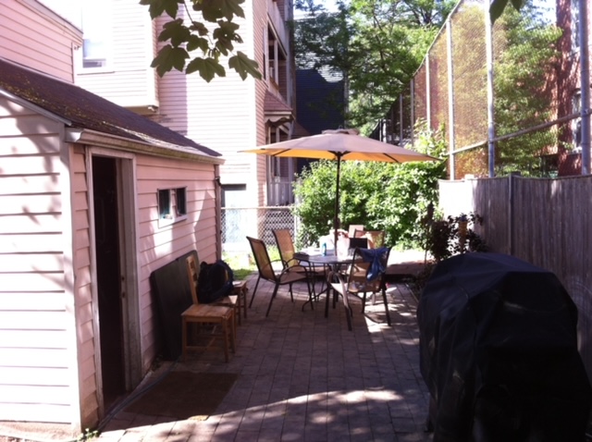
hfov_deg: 52.7
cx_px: 296
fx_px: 598
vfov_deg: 40.6
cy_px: 221
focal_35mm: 35
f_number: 2.8
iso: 80
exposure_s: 1/186
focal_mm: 3.85
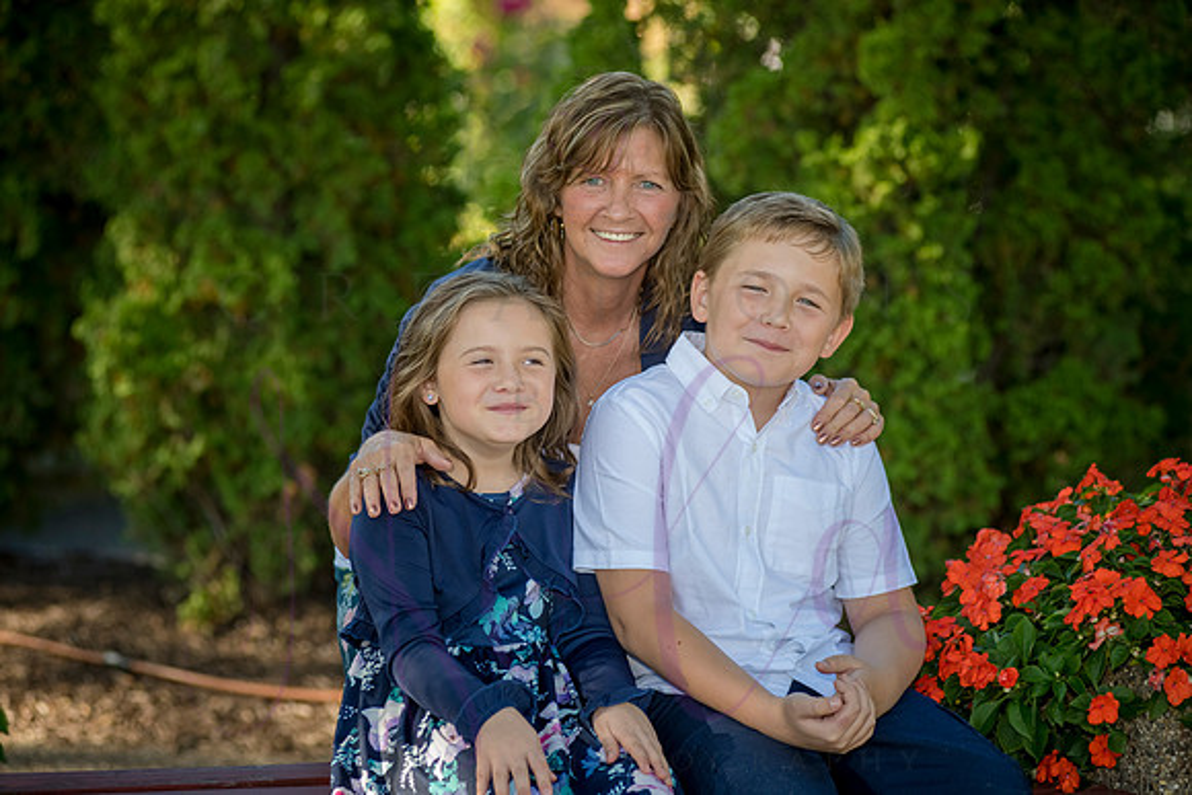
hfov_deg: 18.3
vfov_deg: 12.2
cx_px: 596
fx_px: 3709
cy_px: 398
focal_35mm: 112
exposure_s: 1/400
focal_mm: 112
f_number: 4
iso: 400
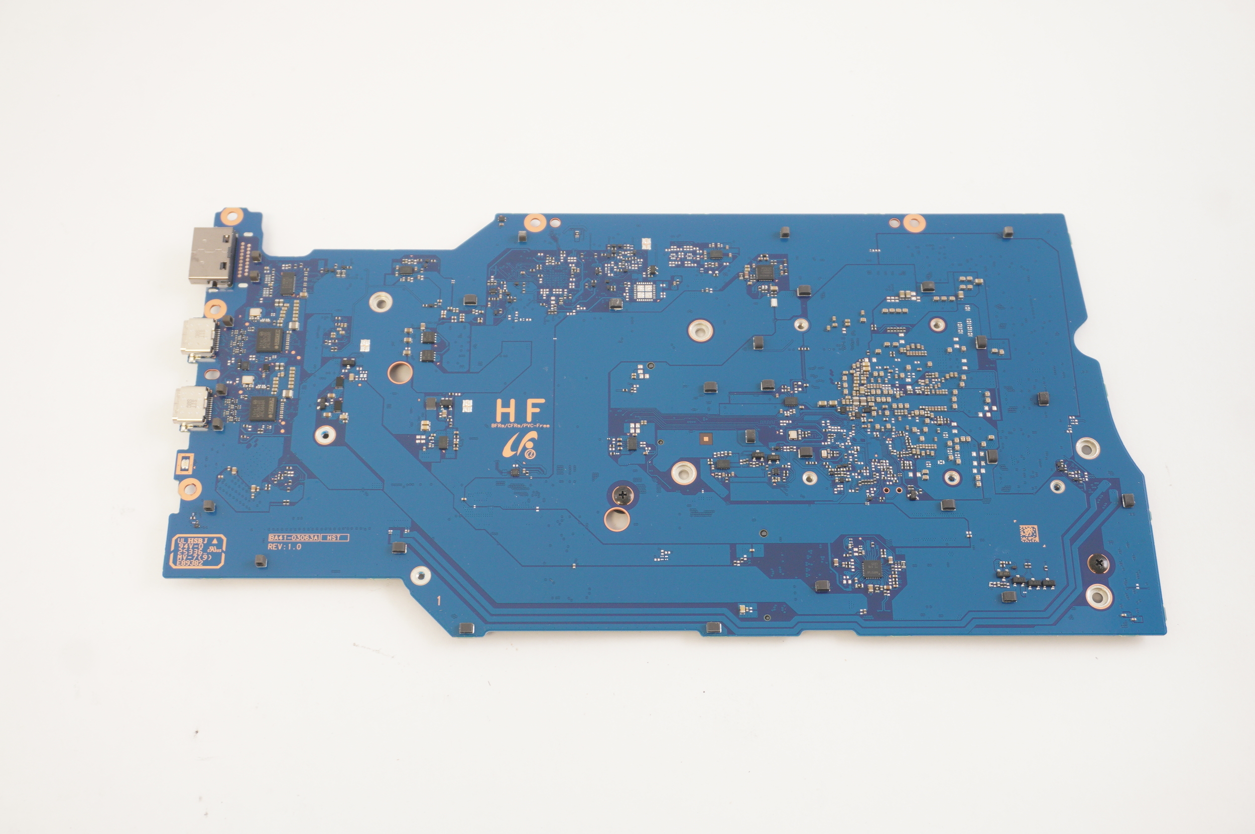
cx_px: 628
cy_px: 417
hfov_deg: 46.4
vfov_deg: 31.8
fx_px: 1463
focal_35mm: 42
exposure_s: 1/13
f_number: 5.6
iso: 320
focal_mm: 28
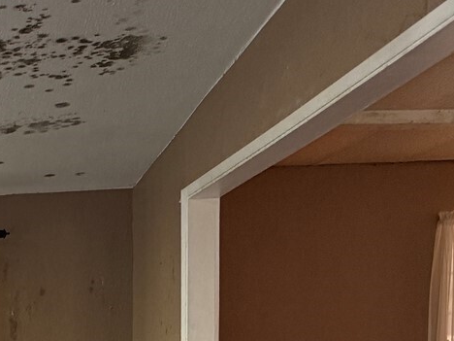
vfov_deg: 16.5
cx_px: -207
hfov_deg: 20.7
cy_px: 504
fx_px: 1075
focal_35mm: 82
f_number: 1.78
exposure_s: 1/60
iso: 250
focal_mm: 6.76
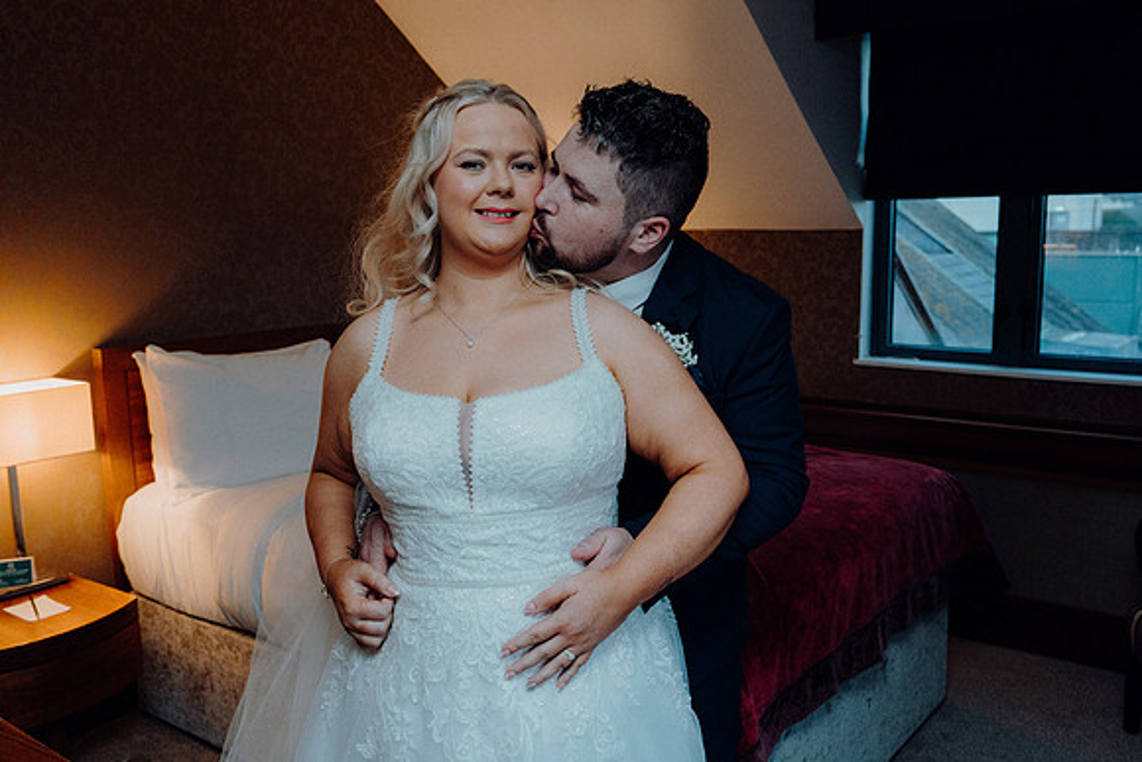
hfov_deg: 57.2
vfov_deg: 40.0
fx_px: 1047
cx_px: 571
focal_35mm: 33
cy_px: 381
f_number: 5
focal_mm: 33
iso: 2500
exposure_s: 1/160
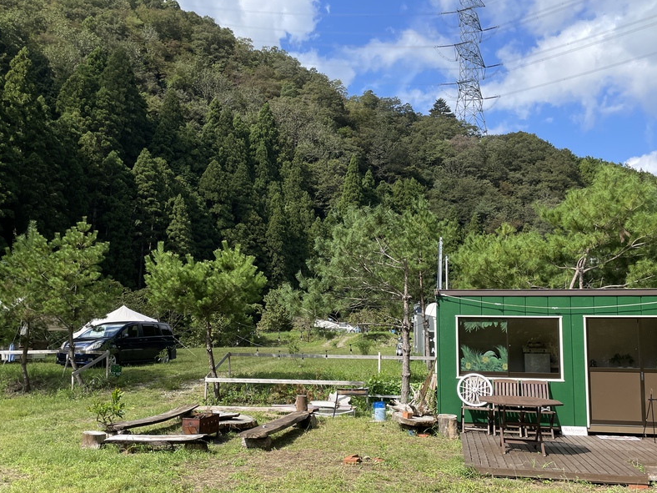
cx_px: 315
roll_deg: -0.1
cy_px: 290
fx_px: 626
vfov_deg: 42.8
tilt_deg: +5.2
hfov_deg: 55.3
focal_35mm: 33
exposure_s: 1/3731
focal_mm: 4.2
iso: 32
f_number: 1.6
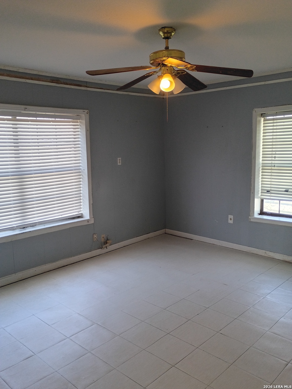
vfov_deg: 61.7
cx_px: 146
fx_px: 326
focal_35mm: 29
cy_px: 194
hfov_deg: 48.2
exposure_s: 1/60
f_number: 1.8
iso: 259
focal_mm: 4.27
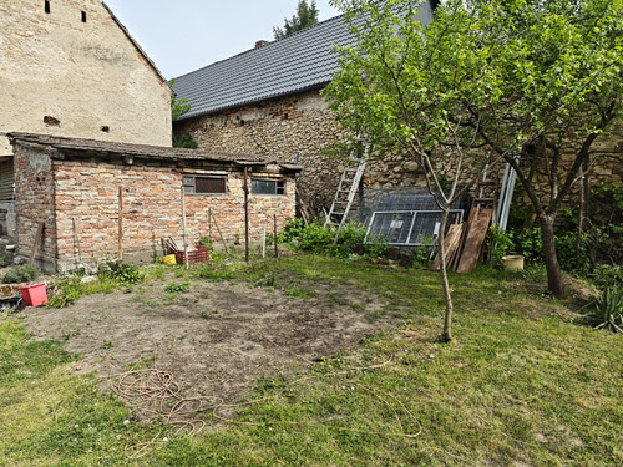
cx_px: 312
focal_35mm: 23
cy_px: 234
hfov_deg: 73.9
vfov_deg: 58.9
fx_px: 414
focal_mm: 8.71
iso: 50
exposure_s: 1/4608
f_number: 1.67
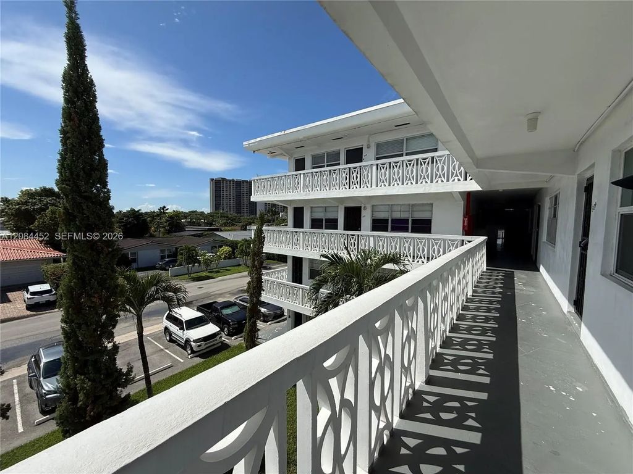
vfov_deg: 85.7
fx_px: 256
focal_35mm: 14
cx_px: 316
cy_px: 237
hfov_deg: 102.1
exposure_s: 1/3891
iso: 50
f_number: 2.2
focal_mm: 2.22
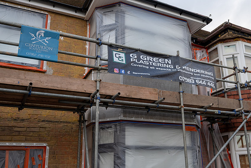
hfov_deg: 50.7
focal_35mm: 38
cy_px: 84
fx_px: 262
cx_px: 157
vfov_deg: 35.5
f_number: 5.6
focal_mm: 30
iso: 100
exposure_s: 1/100
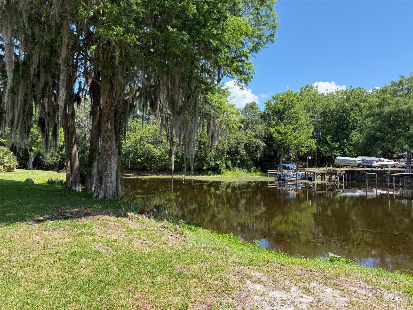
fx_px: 286
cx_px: 206
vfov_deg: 56.8
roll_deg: +0.6
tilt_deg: -1.1
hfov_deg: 71.6
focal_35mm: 24
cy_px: 155
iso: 100
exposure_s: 1/2525
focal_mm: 6.76
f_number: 1.78
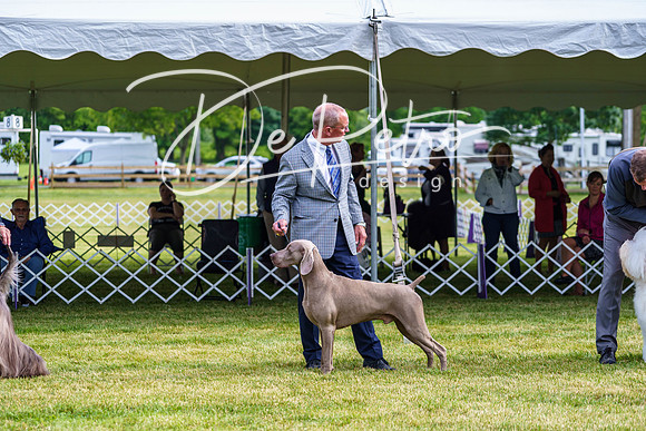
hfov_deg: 19.6
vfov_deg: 13.2
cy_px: 216
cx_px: 323
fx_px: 1867
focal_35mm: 104
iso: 250
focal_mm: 104
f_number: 4
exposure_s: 1/500
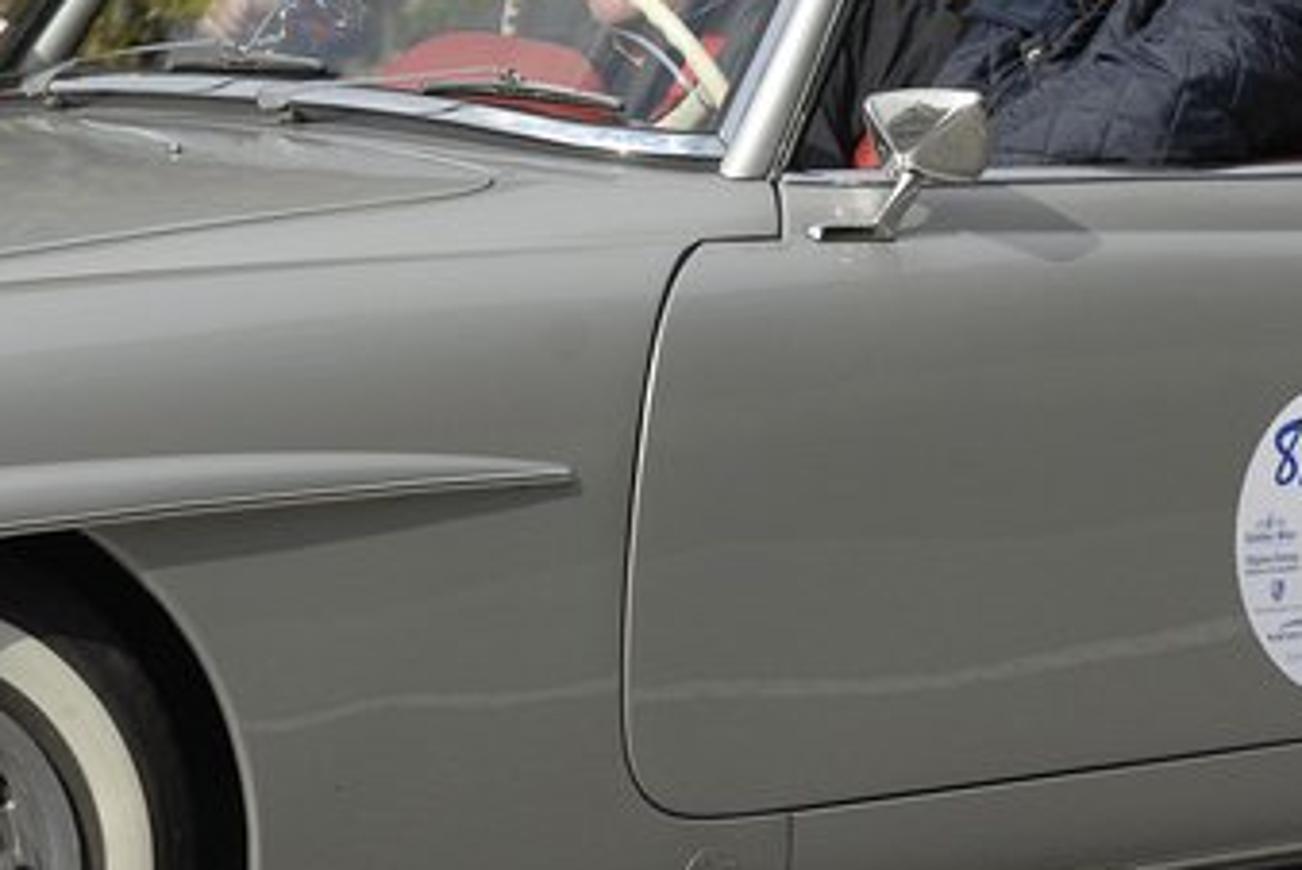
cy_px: 348
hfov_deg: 6.5
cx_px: 728
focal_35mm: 319
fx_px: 11547
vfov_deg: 4.3
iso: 250
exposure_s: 1/1000
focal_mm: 116
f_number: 7.1
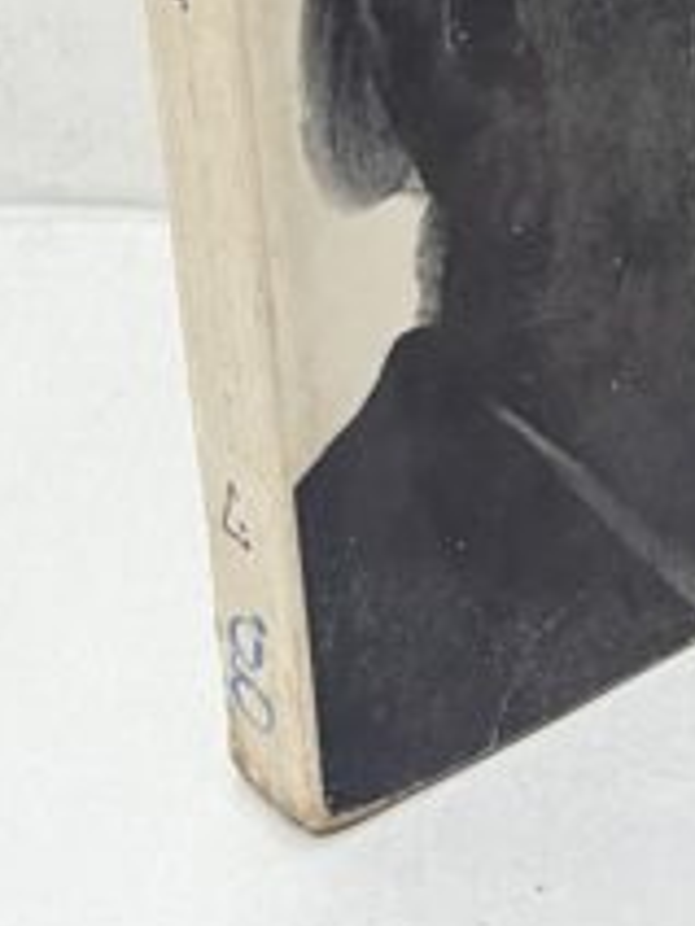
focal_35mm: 98
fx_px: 2623
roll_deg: -1.2
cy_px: -511
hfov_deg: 14.9
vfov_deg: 17.7
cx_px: 664
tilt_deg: -16.2
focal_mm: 5.1
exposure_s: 1/50
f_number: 1.6
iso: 100
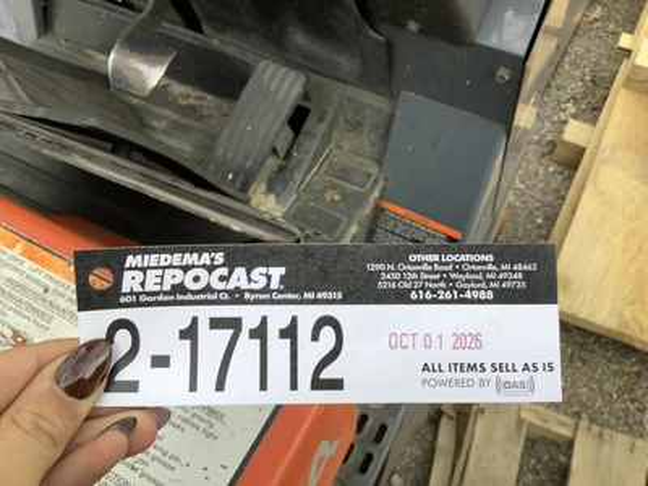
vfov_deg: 45.4
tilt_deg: -55.7
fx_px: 580
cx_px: 324
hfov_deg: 58.4
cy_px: 243
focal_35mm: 31
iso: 25
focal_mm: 3.3
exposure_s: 1/127
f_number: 2.4
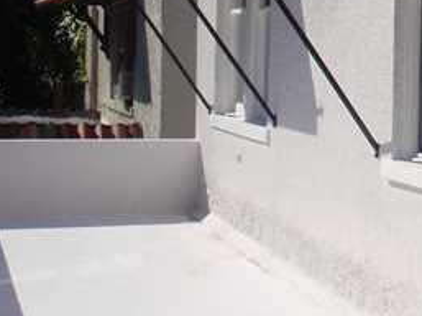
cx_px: 470
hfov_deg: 17.9
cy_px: 23
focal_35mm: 106
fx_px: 1290
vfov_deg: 13.8
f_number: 9
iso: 64
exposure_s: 1/250
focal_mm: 6.07
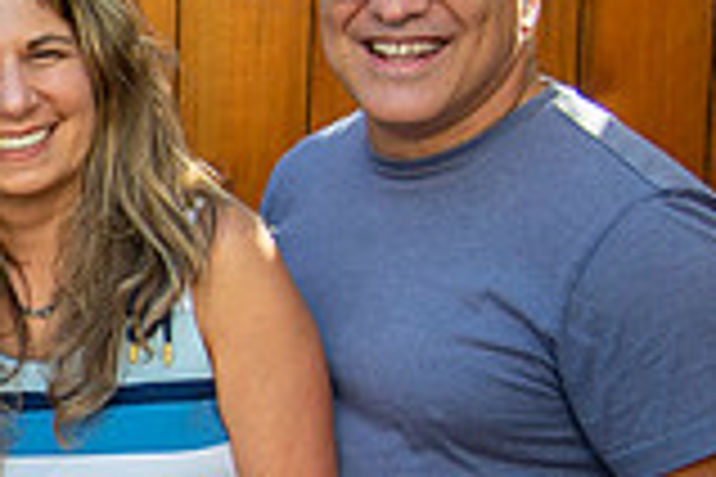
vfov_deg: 11.0
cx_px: -369
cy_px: 376
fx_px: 2466
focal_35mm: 124
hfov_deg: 15.2
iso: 125
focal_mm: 34
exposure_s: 1/320
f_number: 4
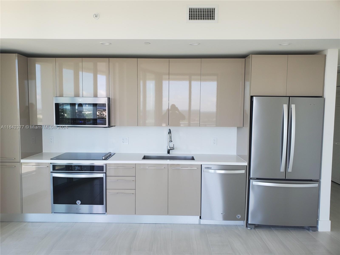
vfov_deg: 53.1
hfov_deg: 67.3
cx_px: 170
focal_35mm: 26
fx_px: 255
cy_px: 128
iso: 64
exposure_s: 1/100
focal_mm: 4.3
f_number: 2.4
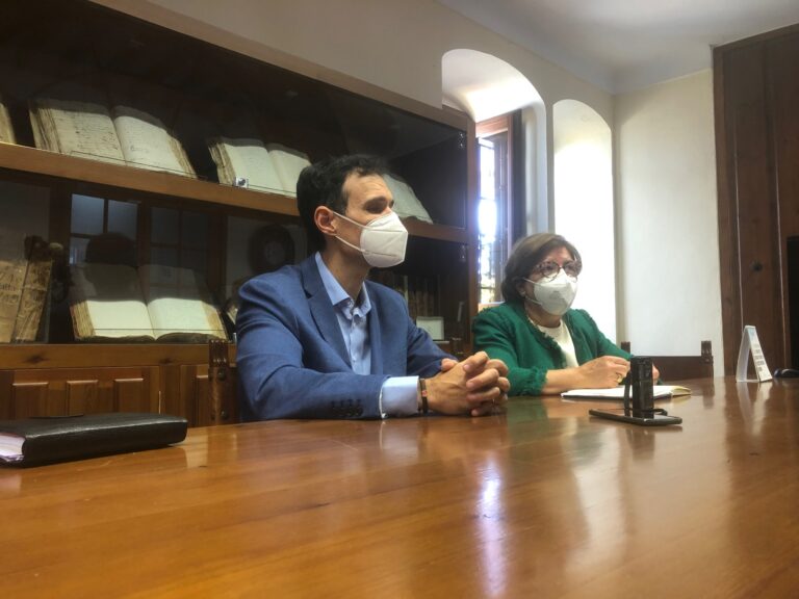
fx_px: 646
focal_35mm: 28
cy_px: 300
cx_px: 400
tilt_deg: +4.7
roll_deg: -0.1
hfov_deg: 63.4
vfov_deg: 49.7
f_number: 1.8
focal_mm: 3.99
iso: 40
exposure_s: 1/25
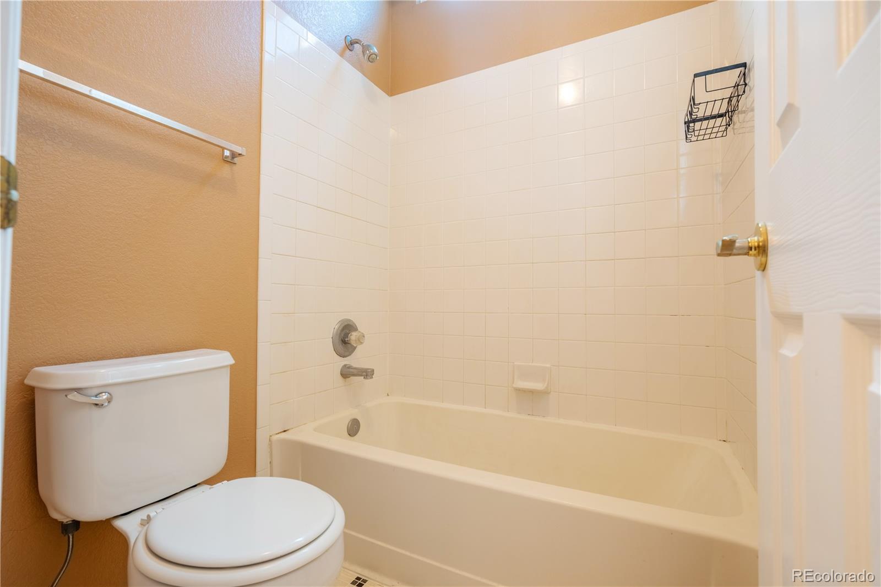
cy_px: 294
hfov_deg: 96.7
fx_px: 391
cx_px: 440
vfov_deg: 73.7
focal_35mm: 16
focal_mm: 16
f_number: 7.1
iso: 320
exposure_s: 1/200
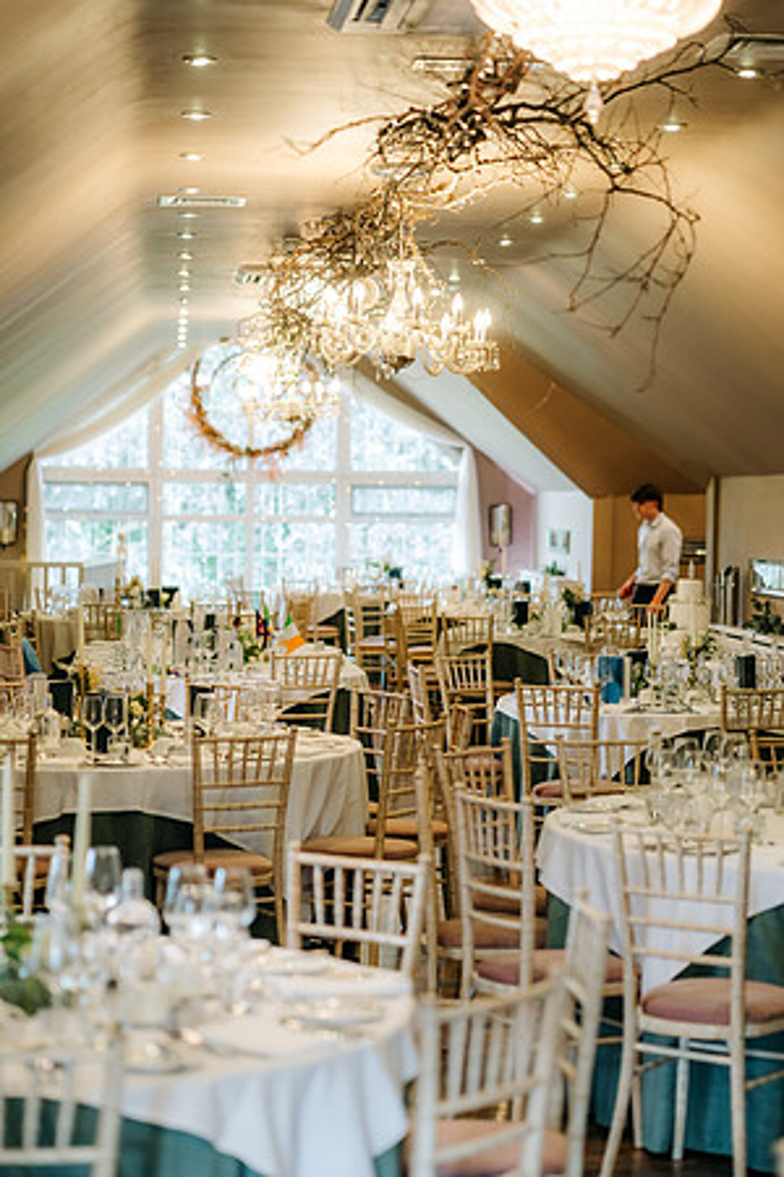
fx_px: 2776
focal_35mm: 85
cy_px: 588
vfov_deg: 23.9
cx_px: 392
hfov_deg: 16.1
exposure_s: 1/125
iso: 500
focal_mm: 85
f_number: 2.5
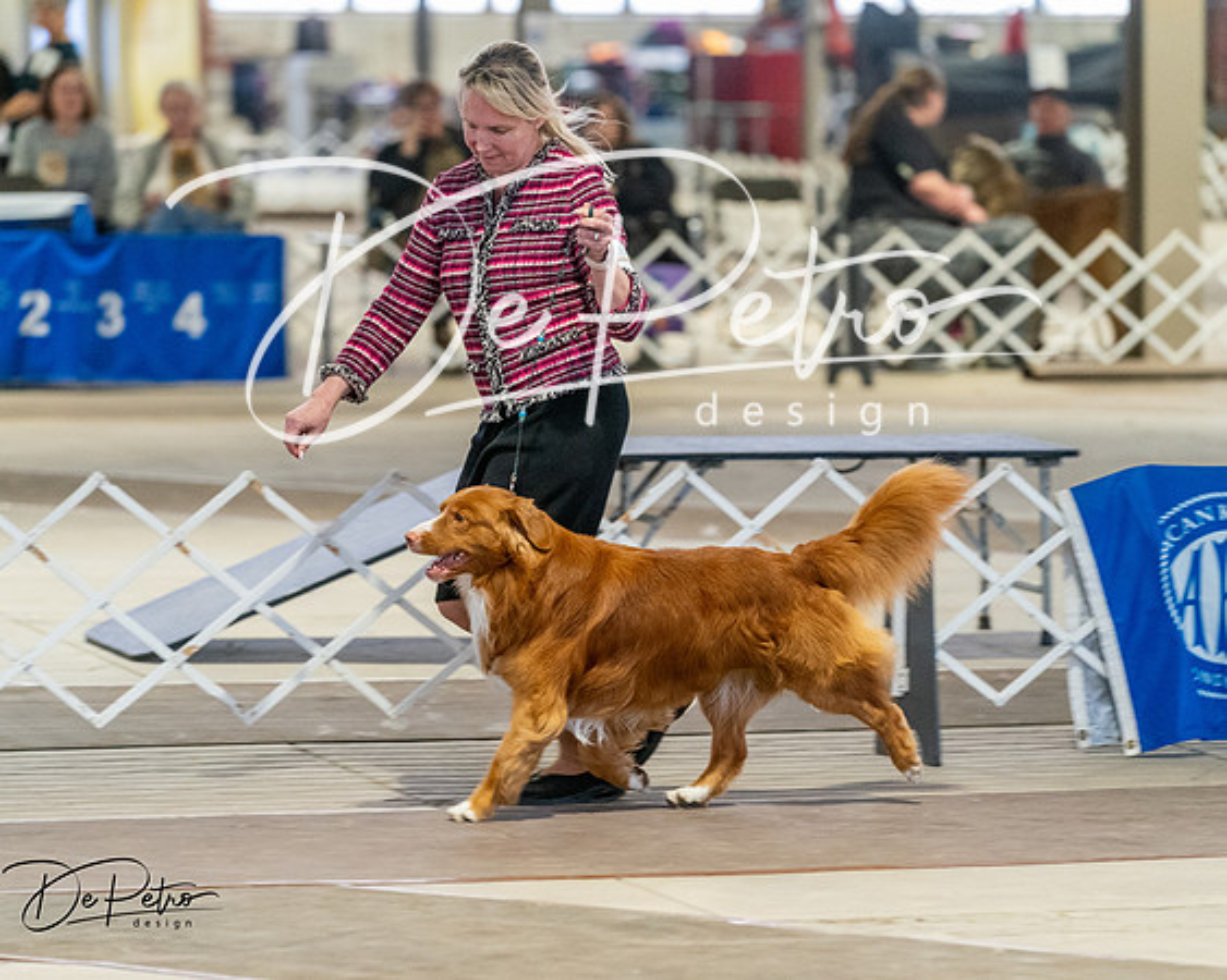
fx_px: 7195
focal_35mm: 198
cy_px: 490
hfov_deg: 9.7
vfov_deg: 7.8
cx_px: 614
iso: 6400
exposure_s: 1/250
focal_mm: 176
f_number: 3.5
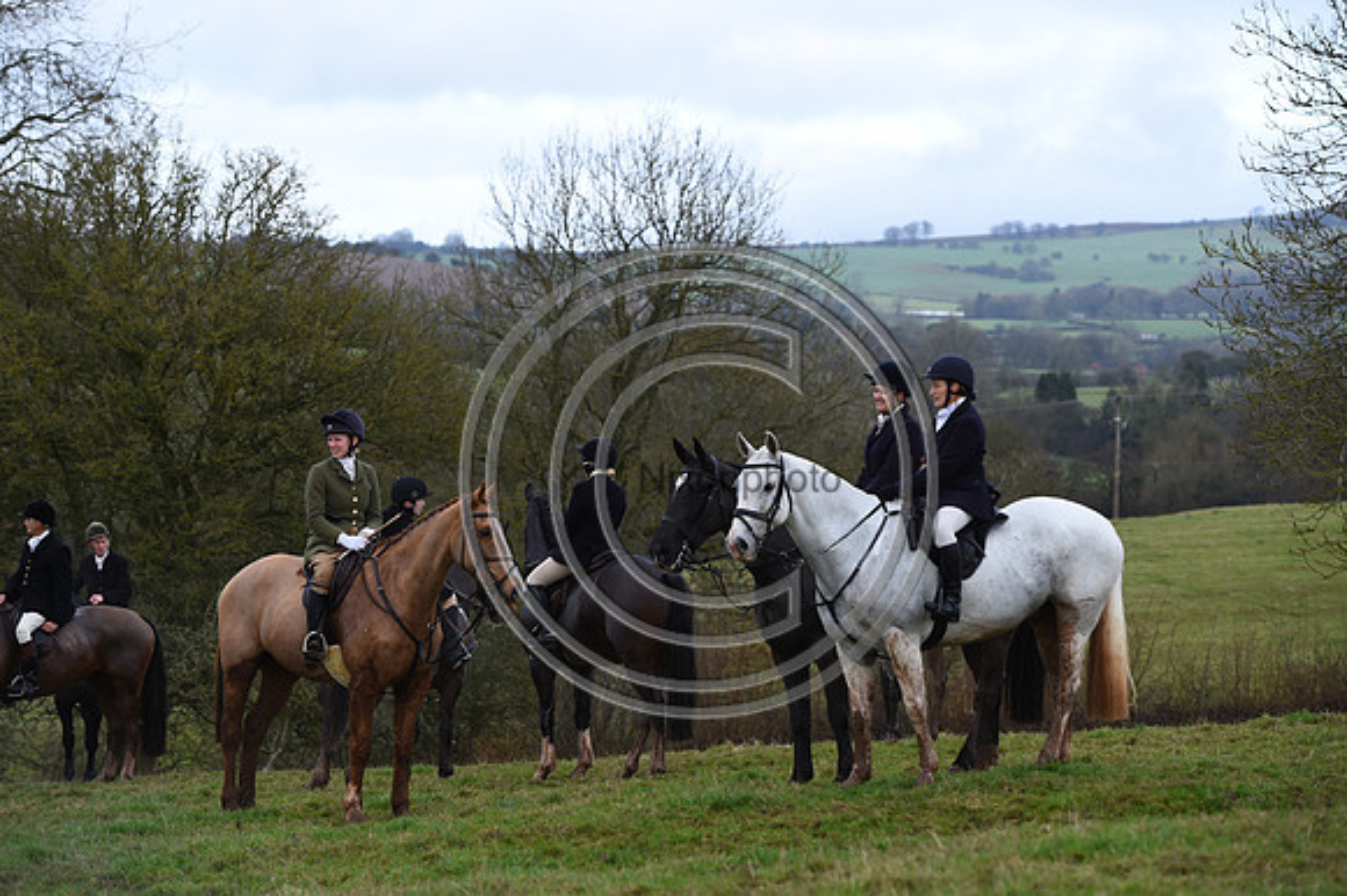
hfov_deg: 16.8
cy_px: 448
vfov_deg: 11.2
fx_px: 4562
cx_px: 674
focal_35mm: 122
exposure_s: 1/1000
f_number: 4.5
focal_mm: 122
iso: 500
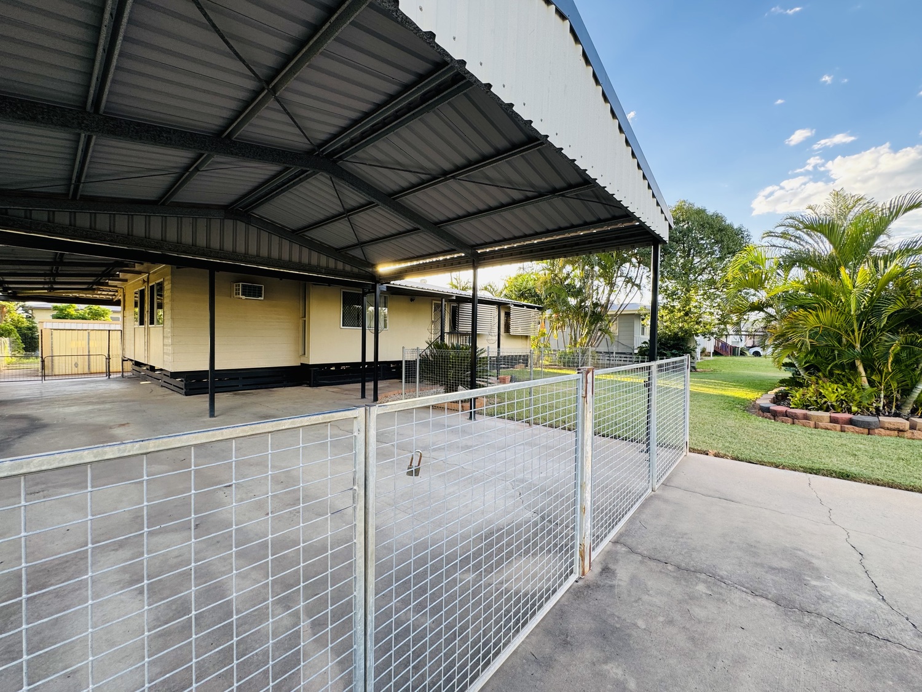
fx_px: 373
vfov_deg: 85.7
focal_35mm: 14
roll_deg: -0.4
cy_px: 346
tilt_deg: -0.7
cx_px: 461
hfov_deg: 102.1
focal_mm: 2.22
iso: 40
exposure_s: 1/104
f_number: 2.2
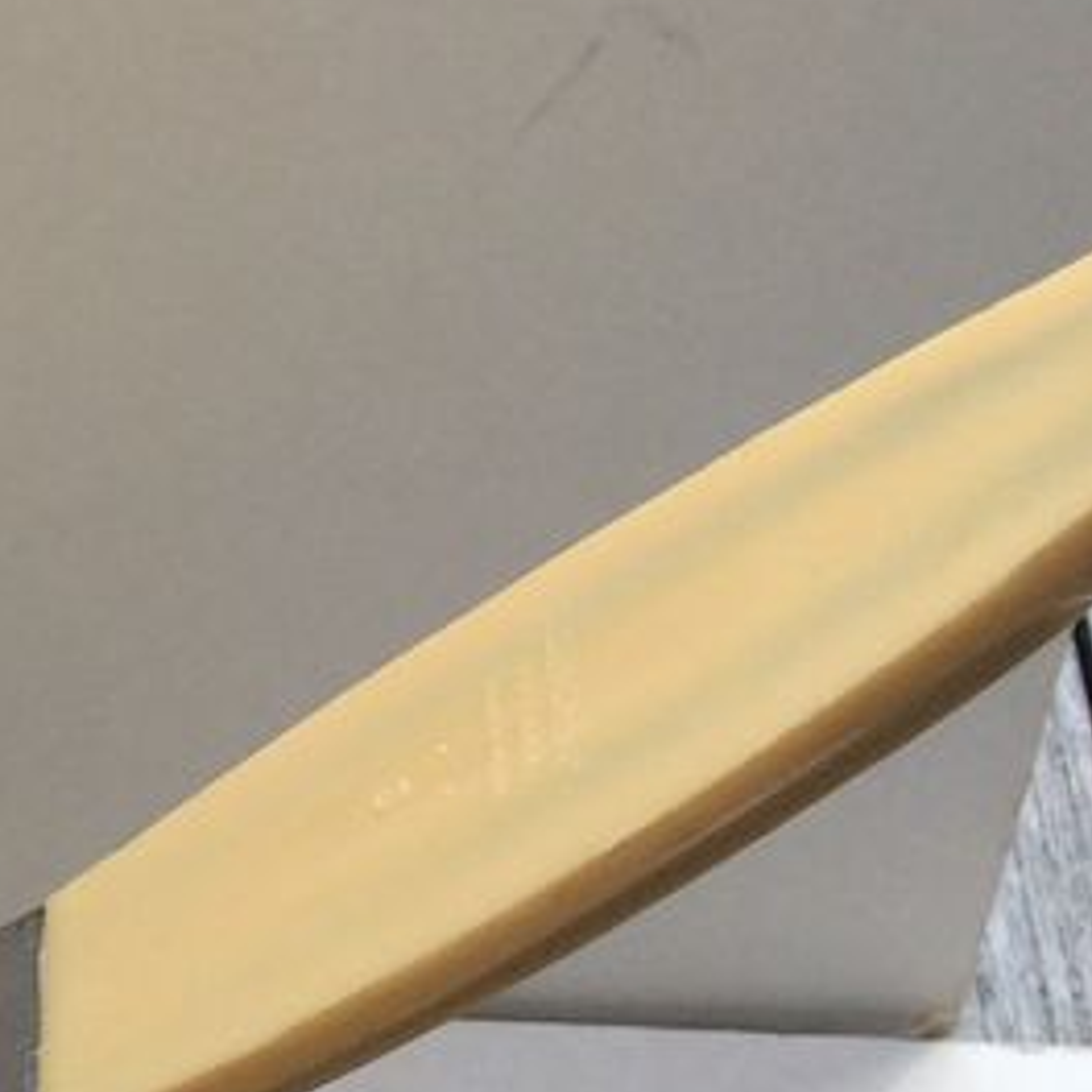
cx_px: -331
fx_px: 3819
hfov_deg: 15.5
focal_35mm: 107
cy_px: 949
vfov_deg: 16.1
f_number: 2.4
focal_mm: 3.3
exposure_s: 1/590
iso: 32
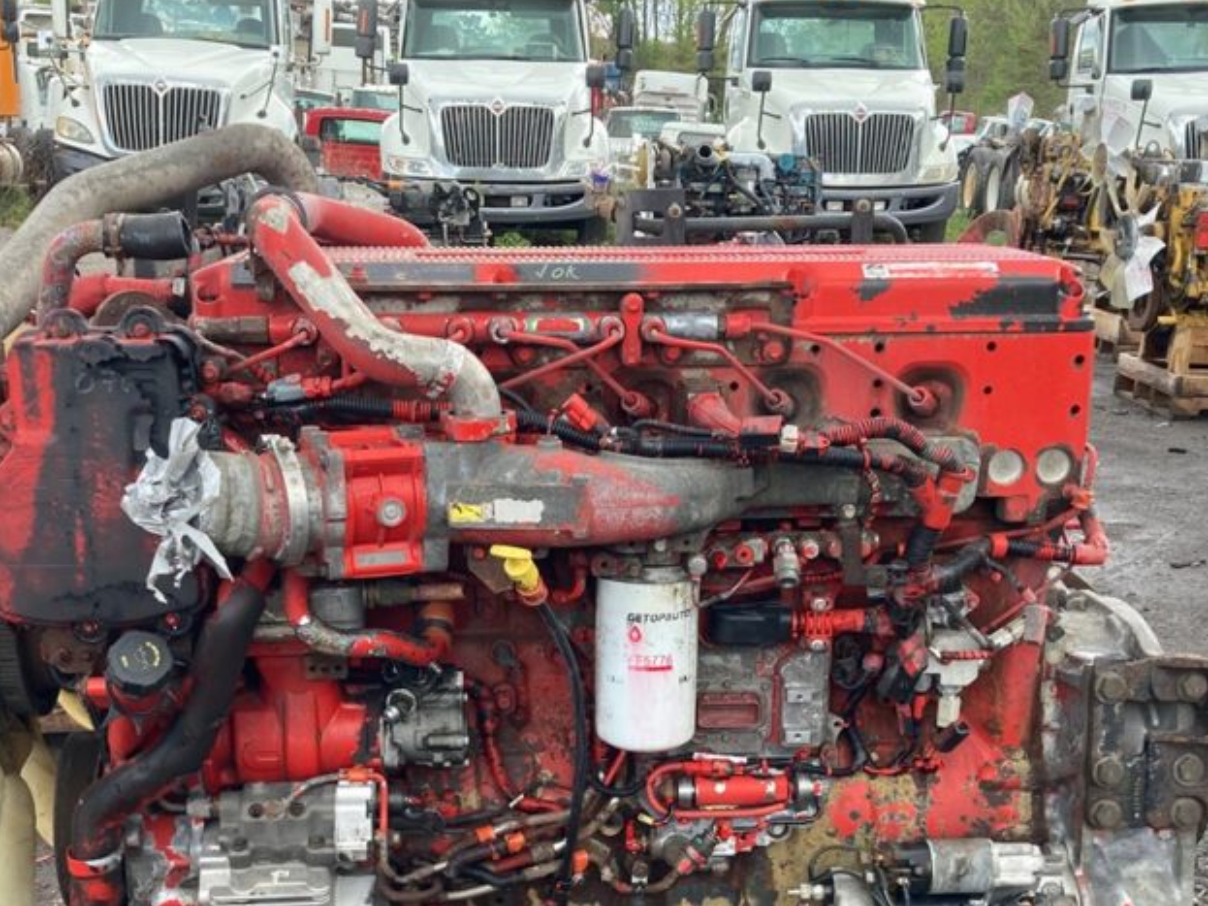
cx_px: 586
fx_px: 1605
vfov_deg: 31.0
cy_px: 673
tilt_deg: -20.2
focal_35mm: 46
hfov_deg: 41.2
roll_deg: -0.8
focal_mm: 3.99
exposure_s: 1/149
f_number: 1.8
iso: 20
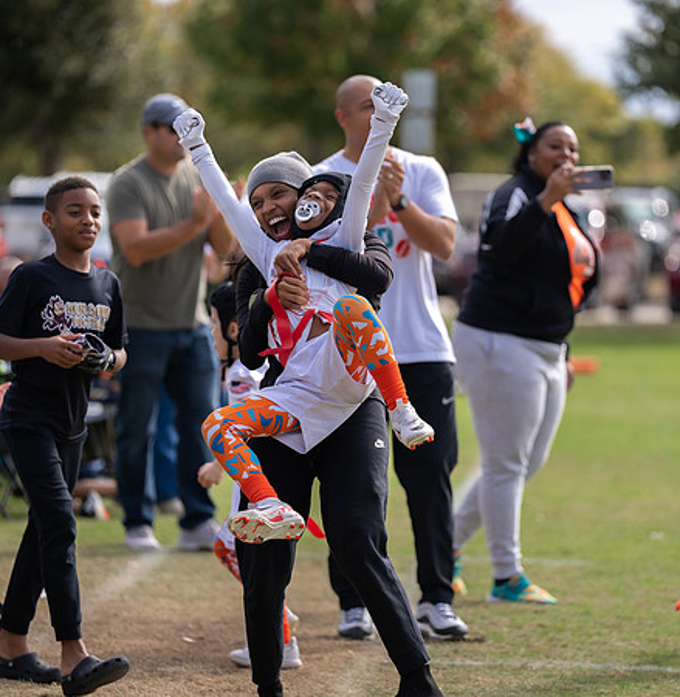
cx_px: 384
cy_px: 342
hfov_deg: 7.7
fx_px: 5056
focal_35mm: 225
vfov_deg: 7.9
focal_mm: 171
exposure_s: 1/1600
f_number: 2.8
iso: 100
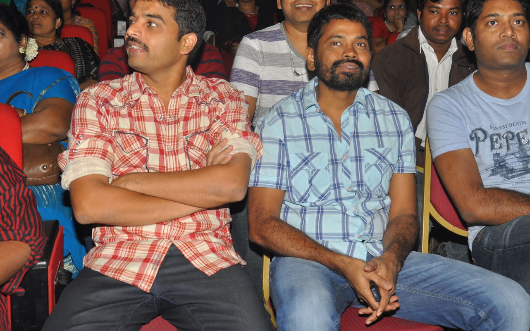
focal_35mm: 48
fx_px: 688
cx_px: 318
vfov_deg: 27.0
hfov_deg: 41.9
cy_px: 135
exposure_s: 1/200
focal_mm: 25
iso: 200
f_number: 5.6
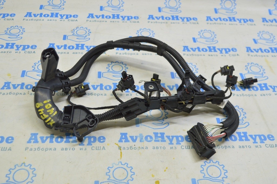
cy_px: 92
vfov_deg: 30.8
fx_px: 334
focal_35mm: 44
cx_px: 138
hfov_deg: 45.0
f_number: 5.6
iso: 400
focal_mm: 29
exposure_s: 1/25
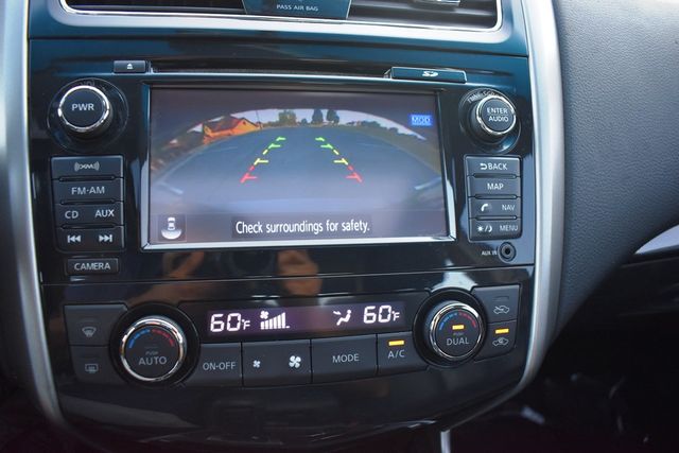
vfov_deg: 48.0
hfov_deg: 67.4
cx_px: 340
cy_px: 226
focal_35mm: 27
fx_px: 509
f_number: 3.5
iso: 800
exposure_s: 1/160
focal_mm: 18
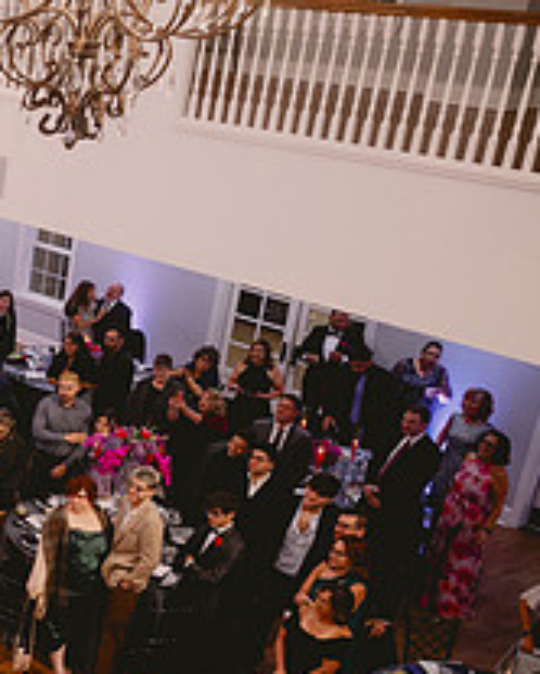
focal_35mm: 63
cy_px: 433
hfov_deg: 19.9
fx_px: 1257
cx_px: -338
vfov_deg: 29.8
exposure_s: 1/200
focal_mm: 24
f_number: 2.8
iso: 800
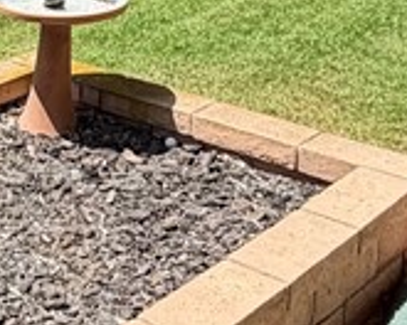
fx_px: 1024
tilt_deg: -15.4
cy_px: 15
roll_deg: +1.2
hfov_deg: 20.9
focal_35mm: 85
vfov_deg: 17.7
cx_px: -86
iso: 40
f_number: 2.2
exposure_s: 1/770
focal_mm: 2.22
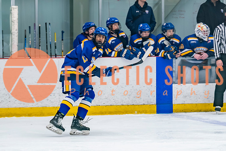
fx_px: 1476
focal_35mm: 235
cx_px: 97
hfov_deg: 8.8
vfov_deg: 5.8
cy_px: 101
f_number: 2.8
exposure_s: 1/640
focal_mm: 102
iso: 1250
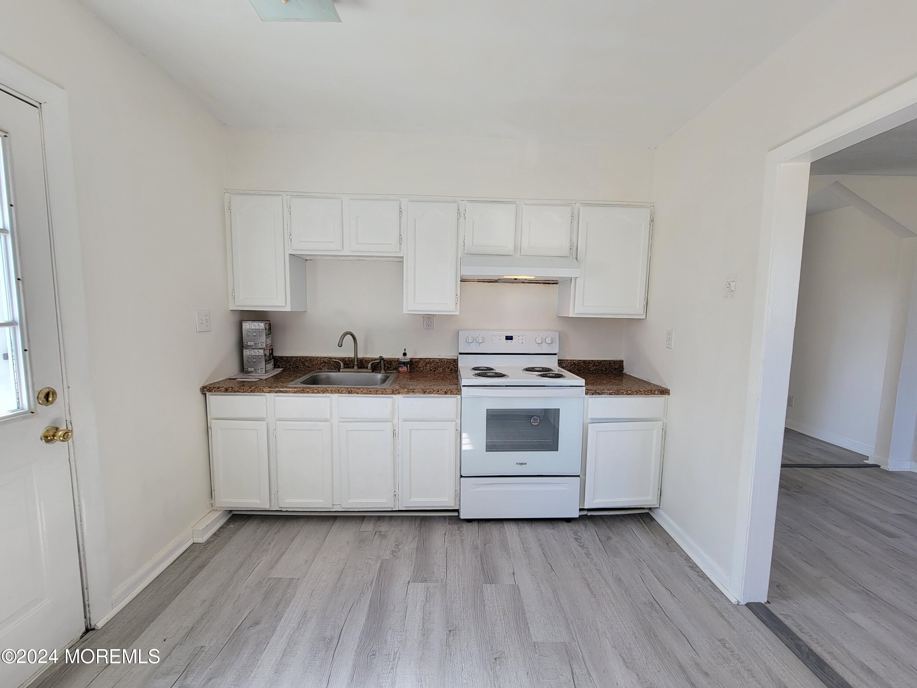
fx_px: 344
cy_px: 344
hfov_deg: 106.2
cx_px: 458
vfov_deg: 89.9
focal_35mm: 13
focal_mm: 2.2
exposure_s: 1/60
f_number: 2.2
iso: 50
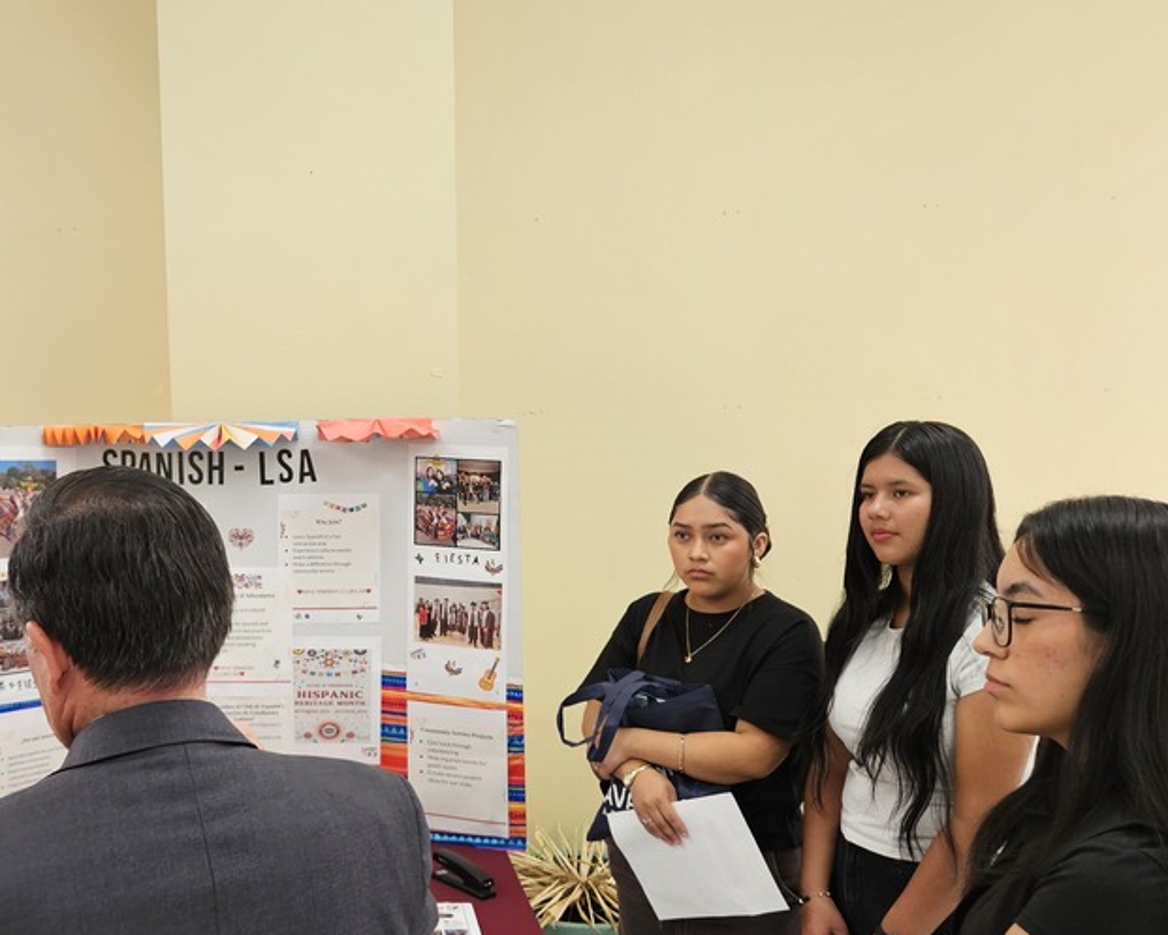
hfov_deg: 47.4
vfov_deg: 40.1
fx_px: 1279
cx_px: 307
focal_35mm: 37
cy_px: 480
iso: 100
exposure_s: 1/120
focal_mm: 5.4
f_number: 1.8
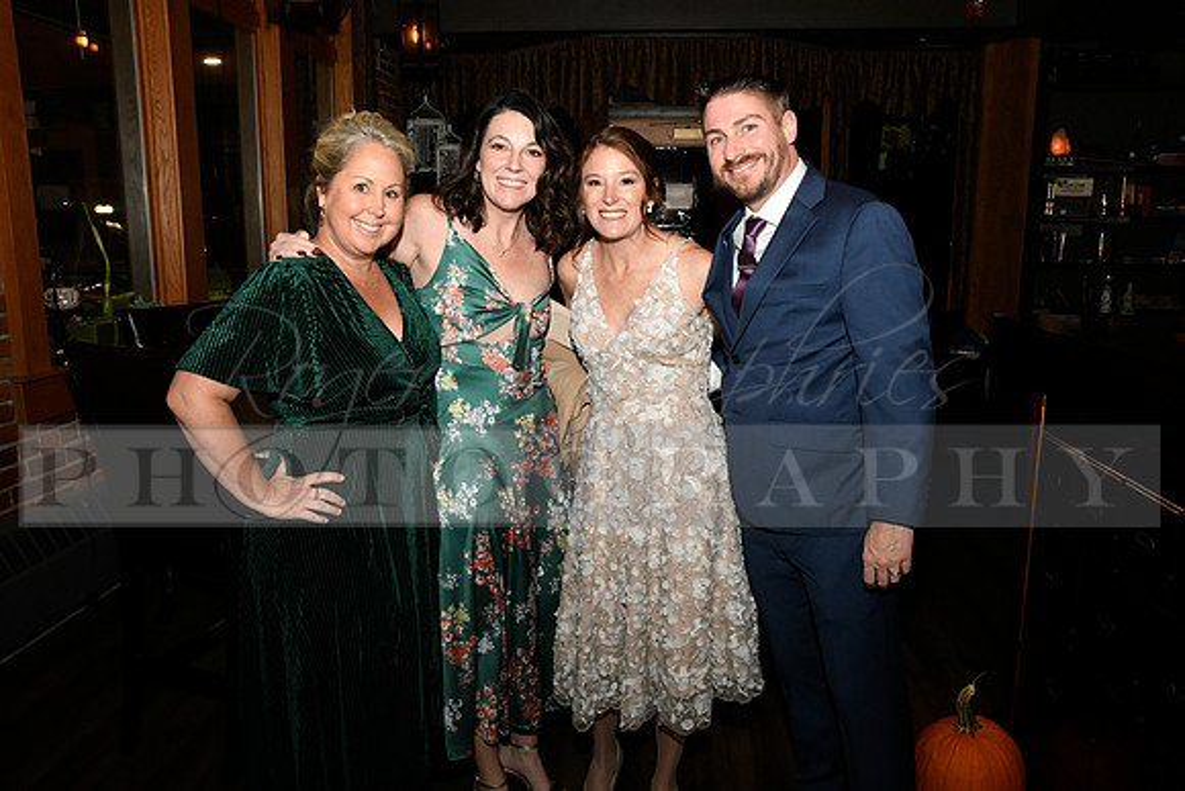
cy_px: 396
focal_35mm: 29
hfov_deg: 63.6
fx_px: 955
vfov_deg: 45.0
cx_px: 592
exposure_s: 1/60
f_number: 11
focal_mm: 29
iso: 6400
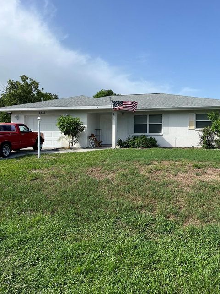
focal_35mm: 27
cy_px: 142
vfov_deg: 65.3
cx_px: 111
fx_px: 229
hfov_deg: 51.3
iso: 50
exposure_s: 1/2967
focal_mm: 5.1
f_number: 1.6
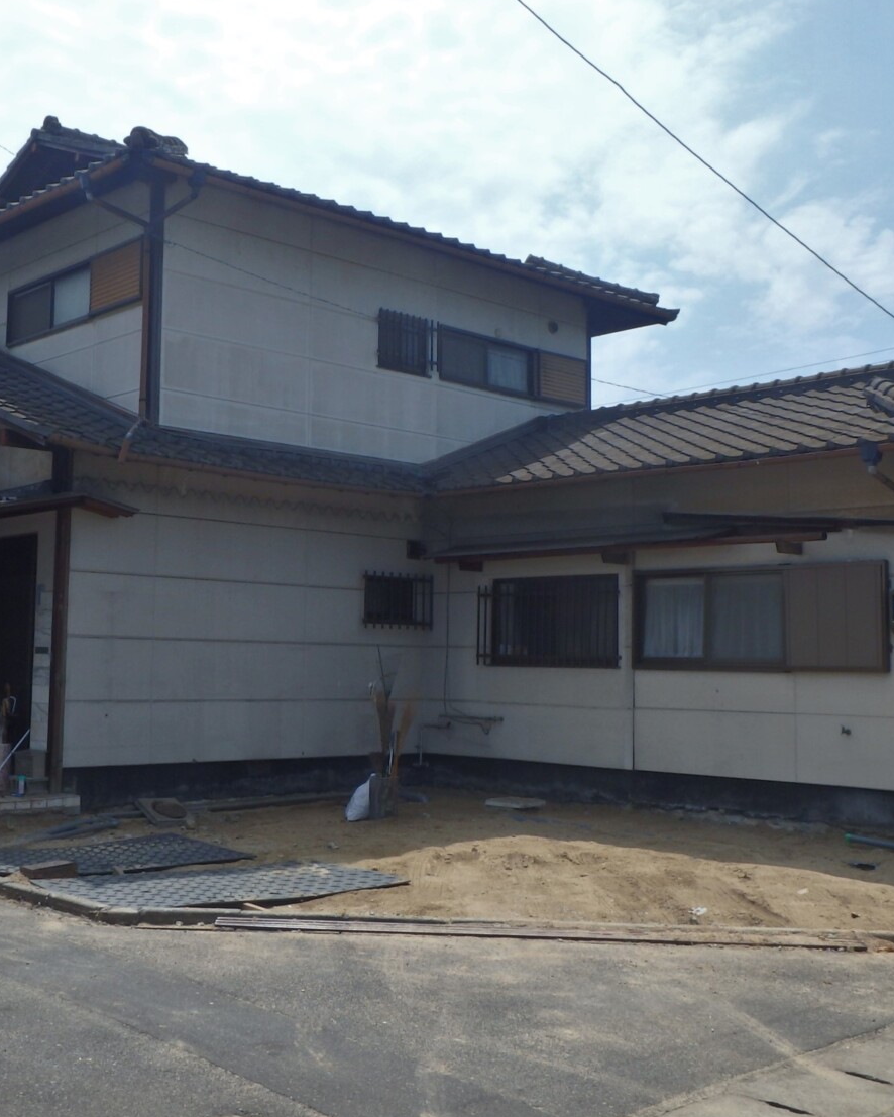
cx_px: 331
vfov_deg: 44.8
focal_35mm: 41
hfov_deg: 36.3
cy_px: 557
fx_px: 1356
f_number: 7.9
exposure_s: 1/400
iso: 125
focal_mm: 5.6
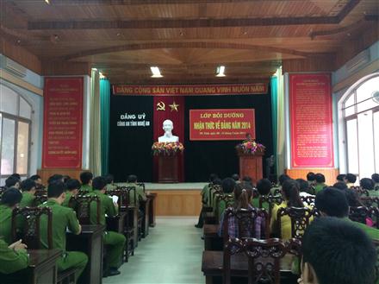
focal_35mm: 30
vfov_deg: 46.7
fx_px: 328
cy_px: 142
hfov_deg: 60.0
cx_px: 190
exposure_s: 1/17
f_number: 2.2
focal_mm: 4.12
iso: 320
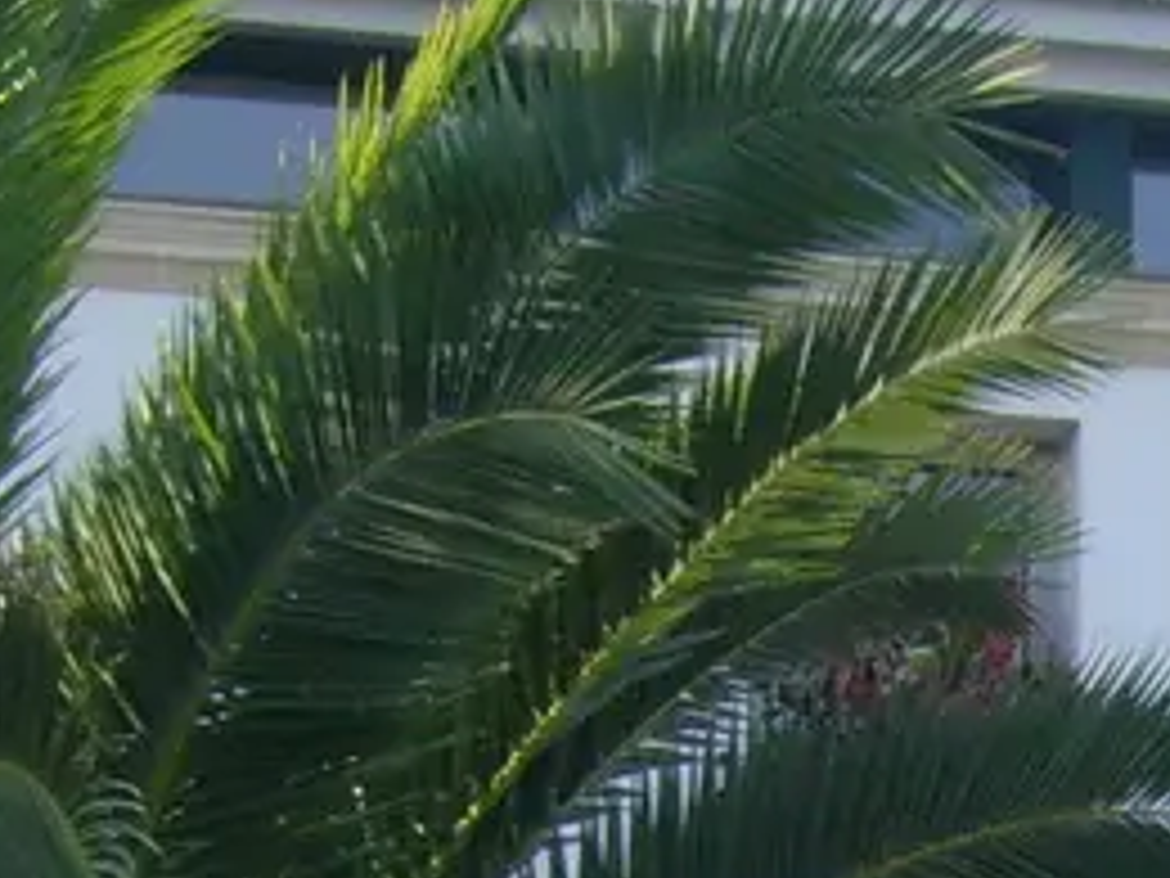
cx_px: 1953
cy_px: 1328
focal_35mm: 172
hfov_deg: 10.9
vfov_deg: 8.4
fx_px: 5813
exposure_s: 1/90
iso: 80
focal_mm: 5.8
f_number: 7.1
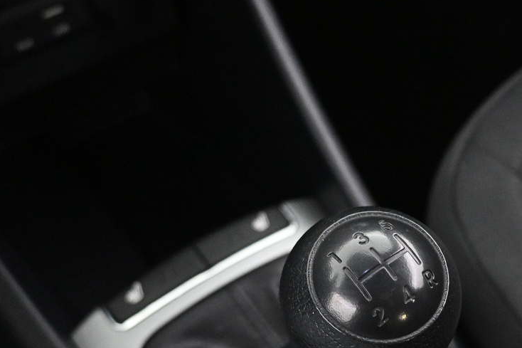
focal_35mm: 53
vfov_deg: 25.3
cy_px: 249
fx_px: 768
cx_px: 370
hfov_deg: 36.9
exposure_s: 1/30
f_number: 3.5
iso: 4000
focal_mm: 16
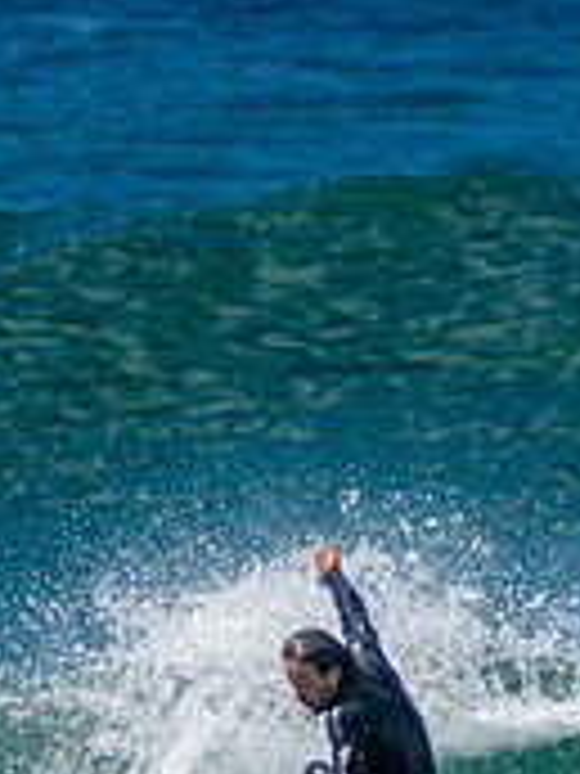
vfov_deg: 1.0
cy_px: 830
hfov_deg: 0.8
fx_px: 43452
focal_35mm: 1945
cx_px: 351
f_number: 5.6
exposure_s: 1/2000
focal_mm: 400
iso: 320
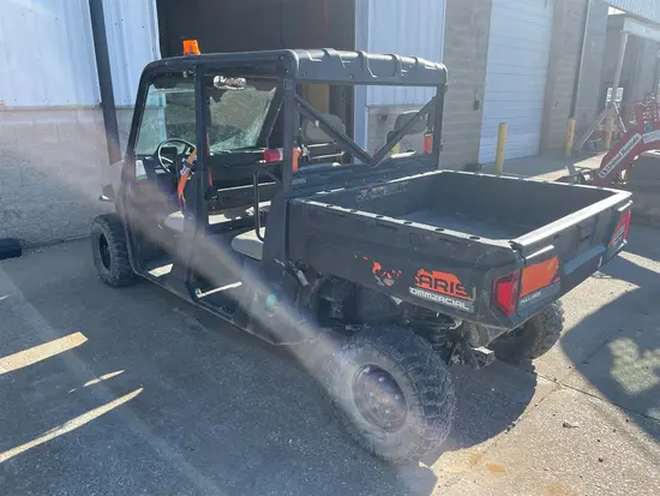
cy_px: 248
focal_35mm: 26
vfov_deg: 53.1
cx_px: 330
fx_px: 496
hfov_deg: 67.3
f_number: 1.6
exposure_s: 1/988
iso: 32
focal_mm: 4.2
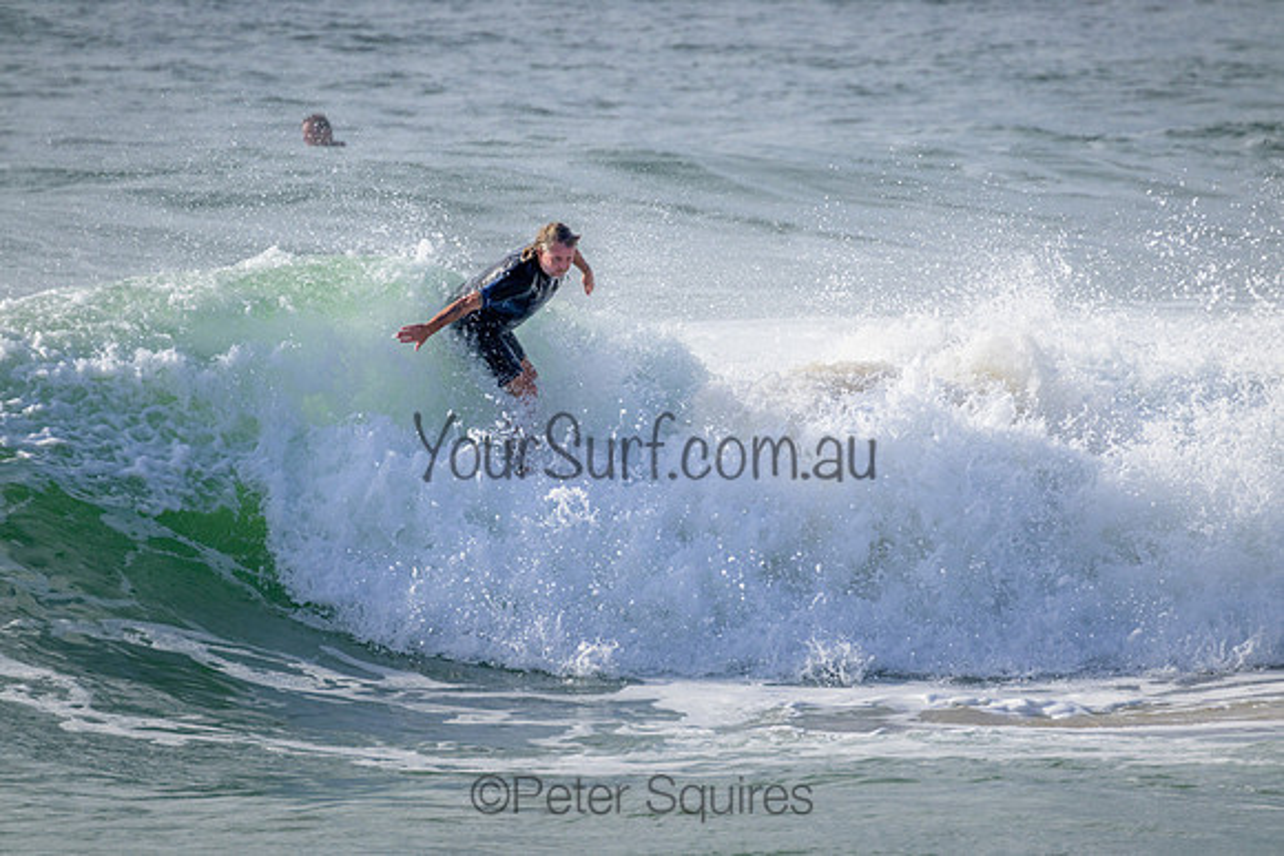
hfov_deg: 2.6
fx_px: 28539
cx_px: 642
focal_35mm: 800
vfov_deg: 1.7
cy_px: 428
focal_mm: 800
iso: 800
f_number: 11
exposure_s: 1/2000
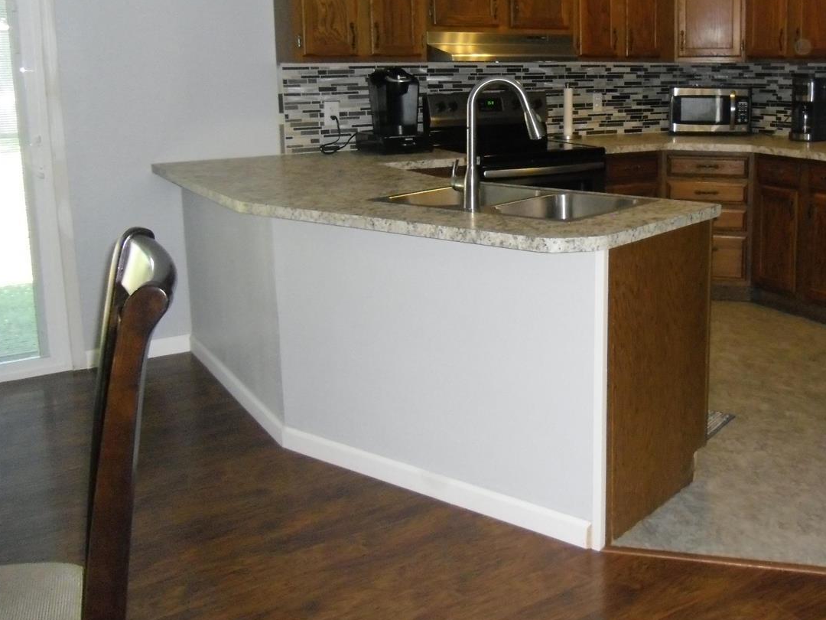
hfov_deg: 45.4
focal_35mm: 40
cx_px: 606
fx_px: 954
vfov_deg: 35.5
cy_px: 195
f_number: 3.2
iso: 400
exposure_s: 1/60
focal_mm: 4.9
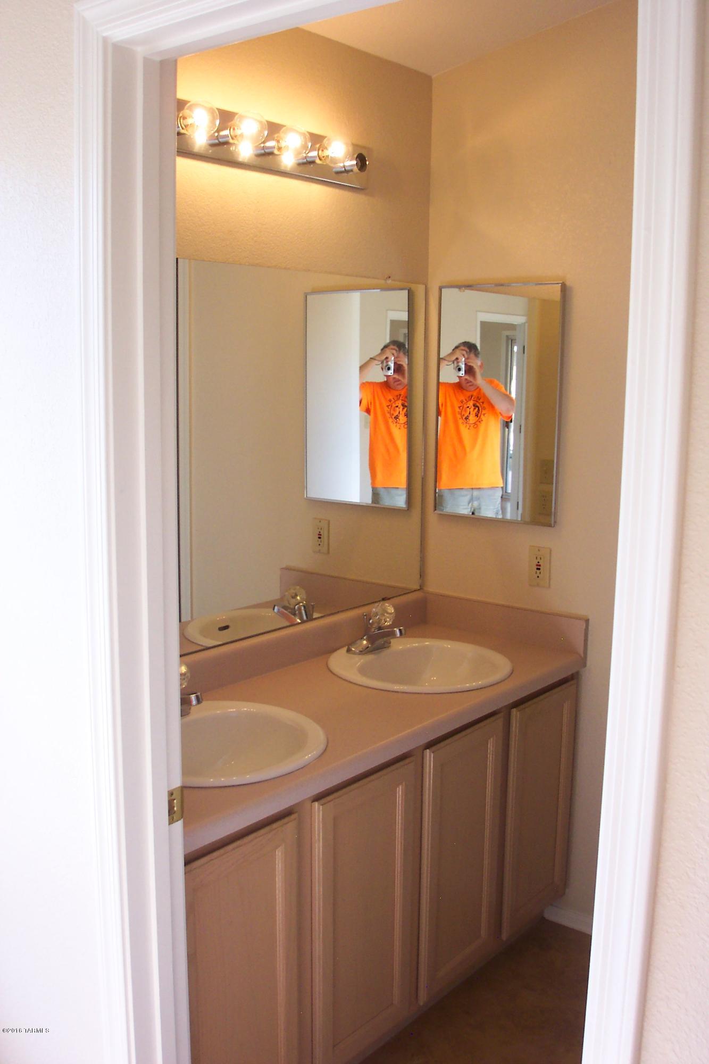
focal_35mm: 35
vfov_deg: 54.4
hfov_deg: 37.8
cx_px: 354
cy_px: 532
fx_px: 1034
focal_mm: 7.5
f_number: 2.8
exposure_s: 1/60
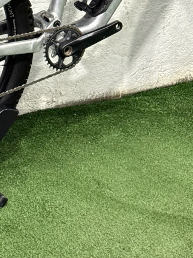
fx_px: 1071
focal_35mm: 144
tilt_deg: -8.9
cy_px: -128
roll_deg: -0.8
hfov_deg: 10.3
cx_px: 76
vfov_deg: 13.0
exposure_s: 1/60
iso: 160
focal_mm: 6.76
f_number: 1.78
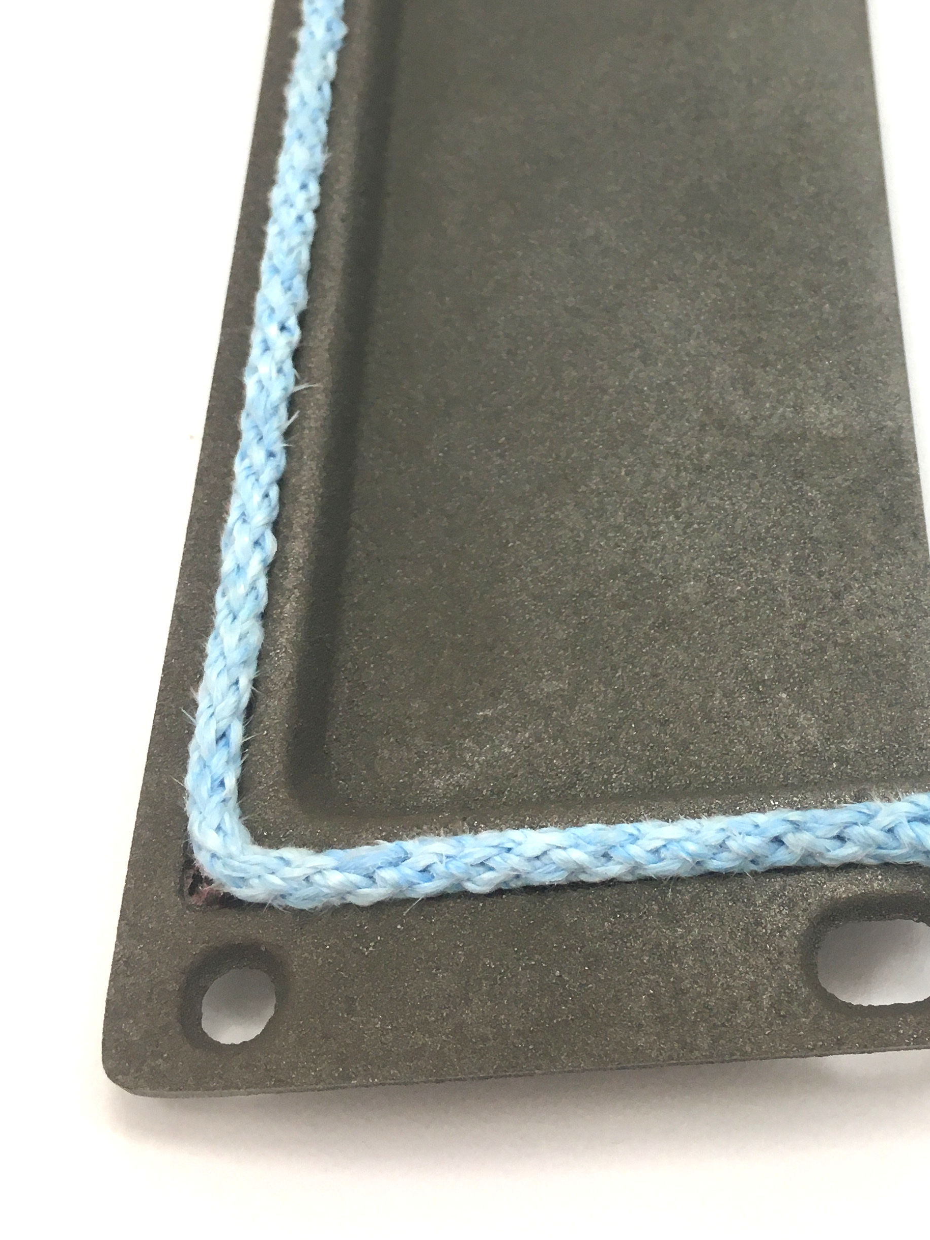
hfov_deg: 29.4
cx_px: 769
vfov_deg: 38.8
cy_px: 342
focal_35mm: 48
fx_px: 1719
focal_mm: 4.15
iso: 25
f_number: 2.2
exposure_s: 1/33
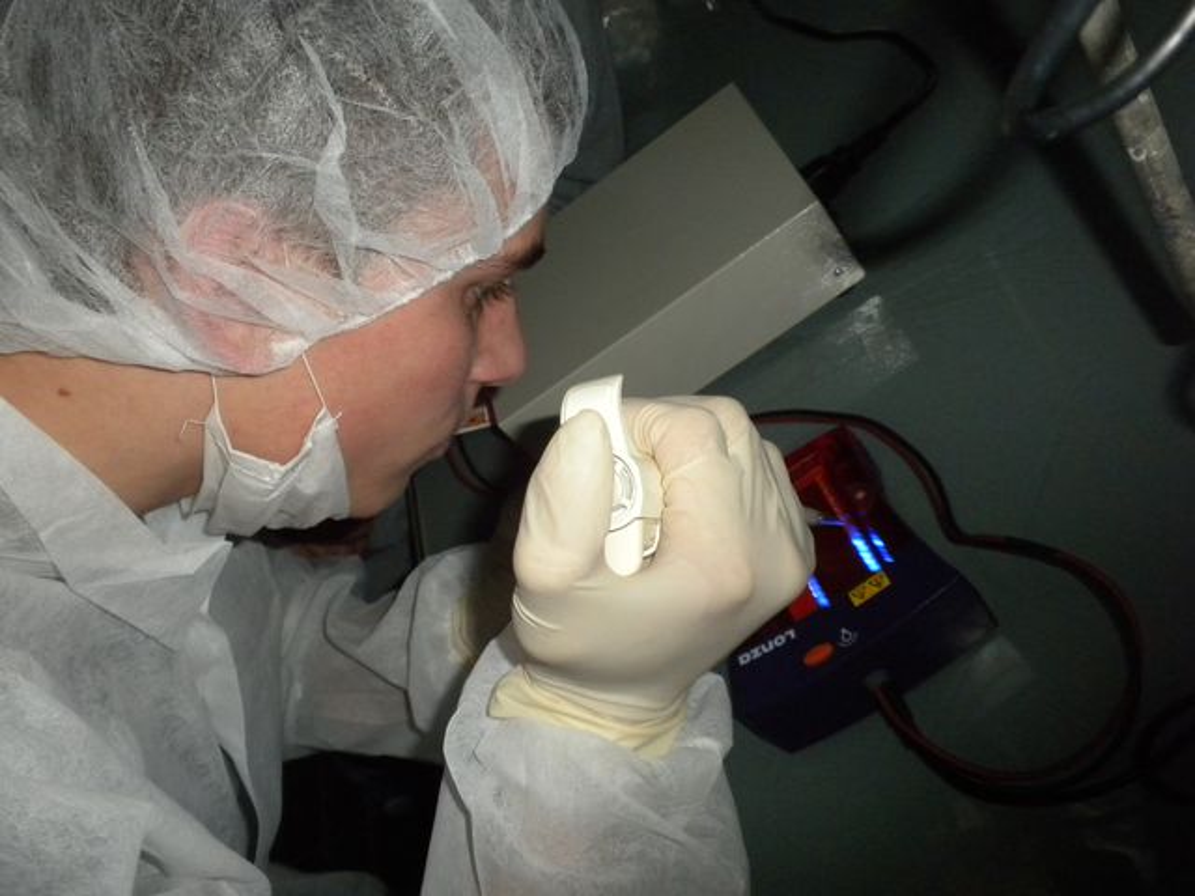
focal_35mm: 37
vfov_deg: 38.7
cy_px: 448
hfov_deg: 50.1
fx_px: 1277
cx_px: 598
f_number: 3.5
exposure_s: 1/30
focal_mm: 6.6
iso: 400
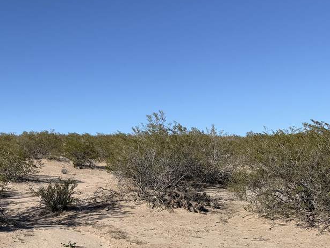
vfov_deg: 29.1
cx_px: 25
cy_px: 132
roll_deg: -0.9
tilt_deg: +4.3
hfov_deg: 35.6
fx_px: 477
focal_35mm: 50
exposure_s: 1/5319
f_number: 1.78
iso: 80
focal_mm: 6.76
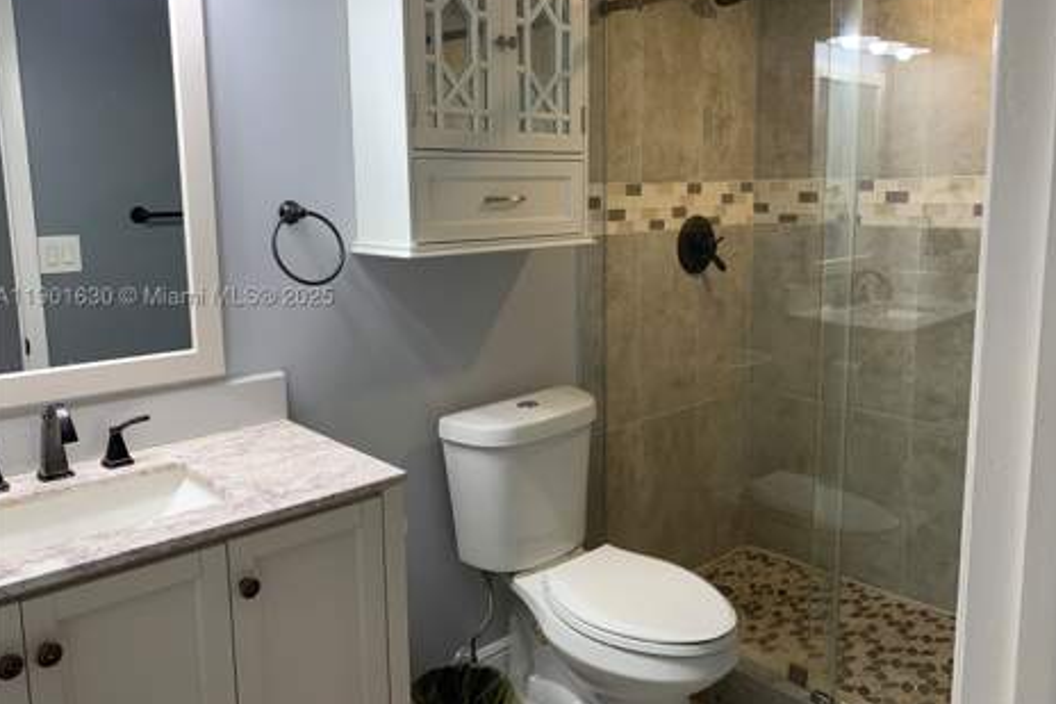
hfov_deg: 65.5
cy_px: 301
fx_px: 821
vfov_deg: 46.2
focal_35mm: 28
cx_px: 535
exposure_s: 1/60
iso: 50
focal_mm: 4.25
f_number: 1.8
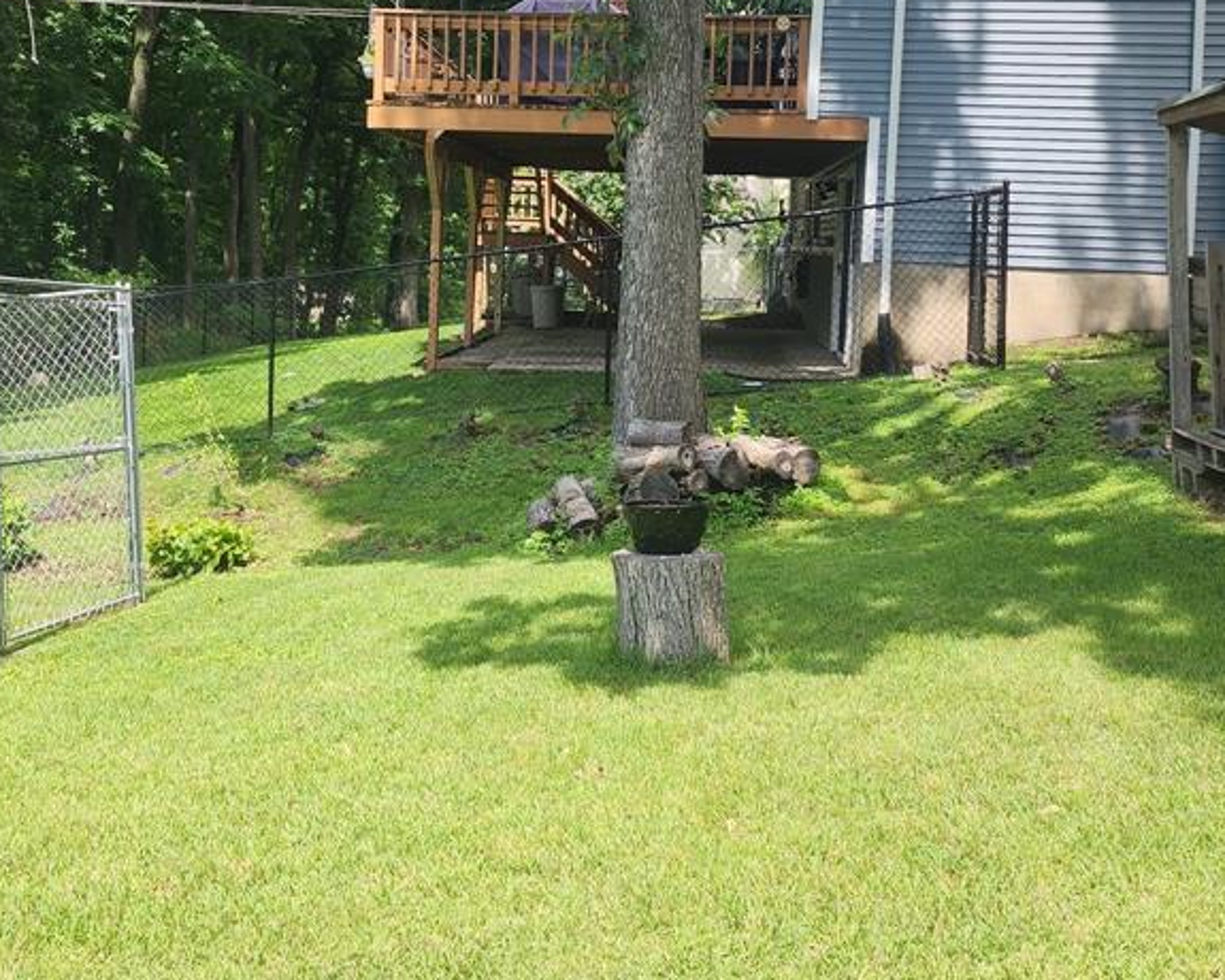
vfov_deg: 36.5
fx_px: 1450
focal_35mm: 40
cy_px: 245
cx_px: 526
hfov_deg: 45.7
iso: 12
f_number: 1.8
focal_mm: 6.4
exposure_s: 1/468
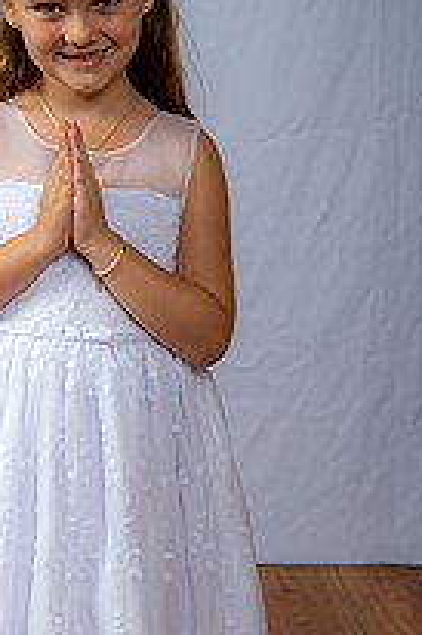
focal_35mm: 120
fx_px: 2113
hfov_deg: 11.3
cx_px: 63
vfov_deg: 17.0
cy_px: 416
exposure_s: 1/200
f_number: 6.3
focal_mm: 55
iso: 250
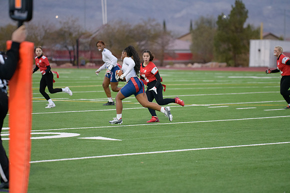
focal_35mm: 145
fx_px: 1168
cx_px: 145
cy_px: 96
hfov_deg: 14.2
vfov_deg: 9.5
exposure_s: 1/3200
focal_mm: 145
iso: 4000
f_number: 2.8
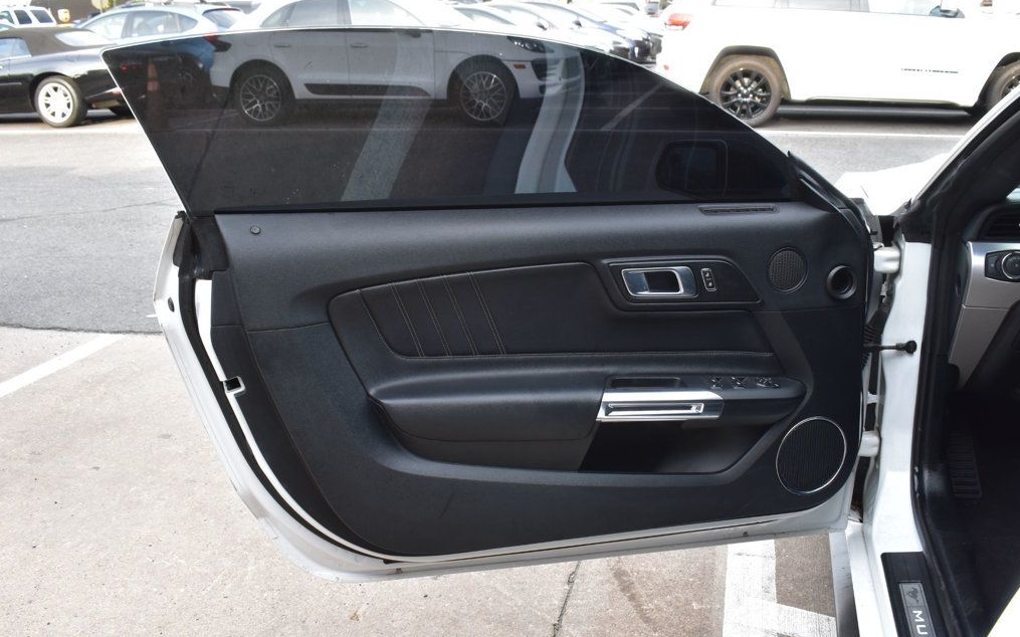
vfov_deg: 34.4
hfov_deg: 52.8
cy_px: 306
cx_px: 506
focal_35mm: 37
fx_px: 1028
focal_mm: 24
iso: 400
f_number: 8
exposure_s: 1/80
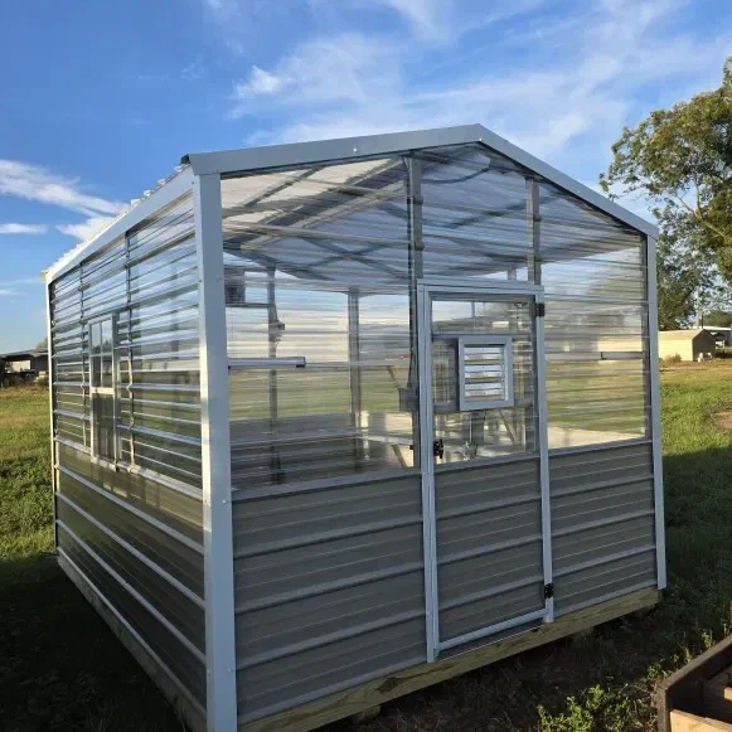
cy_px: 370
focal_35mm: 28
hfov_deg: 57.3
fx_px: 670
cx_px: 368
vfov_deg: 57.3
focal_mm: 6.3
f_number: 1.7
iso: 80
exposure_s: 1/2745
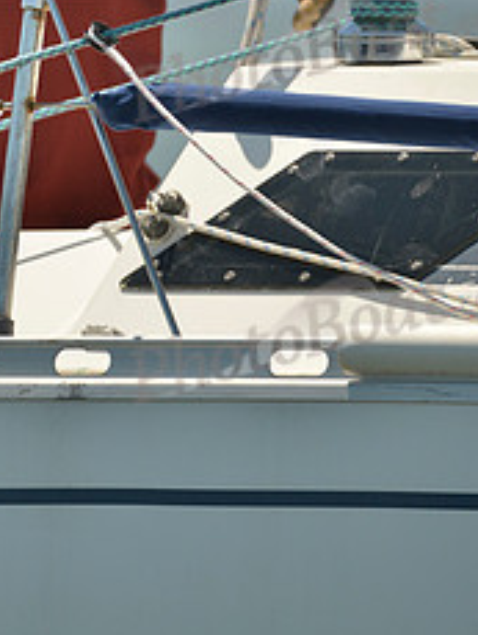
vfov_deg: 2.0
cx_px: -12
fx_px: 17808
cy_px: -52
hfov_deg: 1.5
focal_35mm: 969
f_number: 4
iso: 200
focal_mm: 400
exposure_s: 1/1600
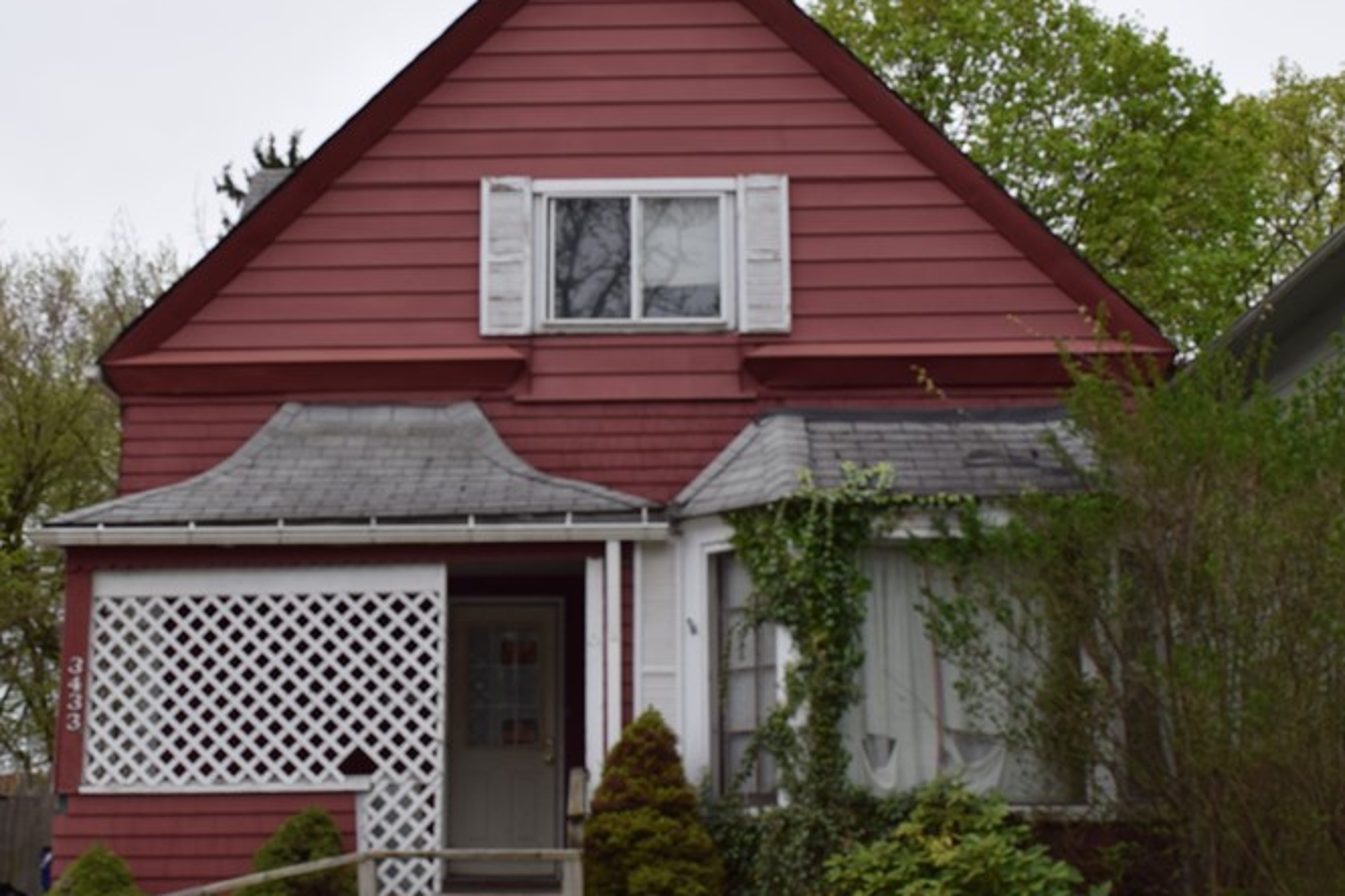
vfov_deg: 27.5
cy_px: 512
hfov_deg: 40.2
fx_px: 1830
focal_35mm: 49
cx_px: 564
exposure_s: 1/200
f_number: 7.1
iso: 100
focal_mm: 20
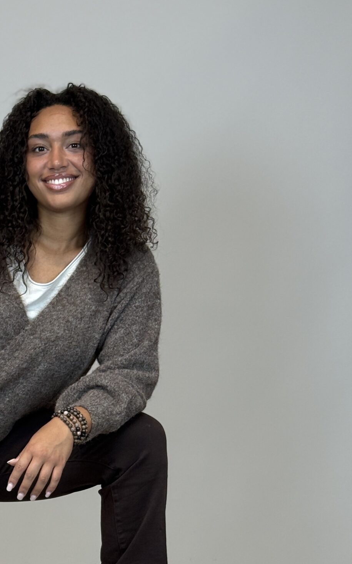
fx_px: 1366
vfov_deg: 22.8
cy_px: 485
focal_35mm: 89
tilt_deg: -11.1
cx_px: 43
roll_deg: -0.4
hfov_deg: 14.5
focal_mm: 6.76
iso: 125
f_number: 1.78
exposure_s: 1/98
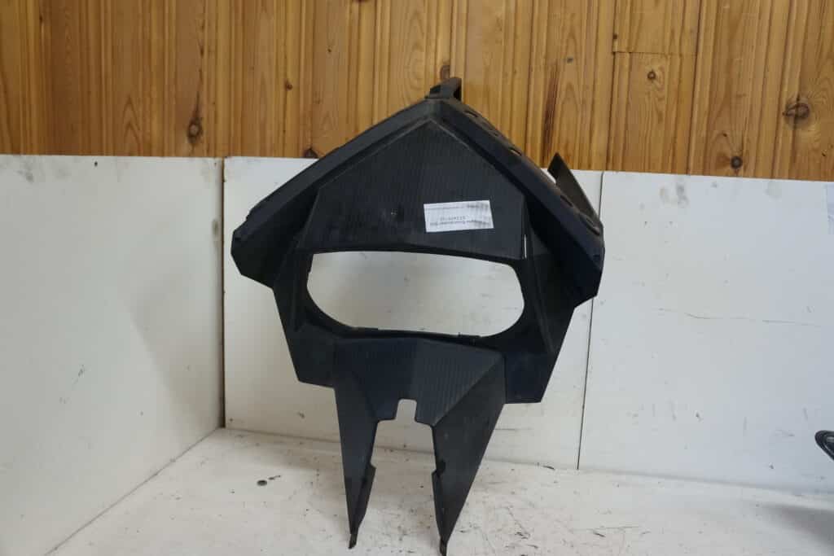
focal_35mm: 30
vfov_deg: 43.6
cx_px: 417
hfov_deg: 61.9
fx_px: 695
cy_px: 278
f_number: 4.5
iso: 1600
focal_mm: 20
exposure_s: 1/60
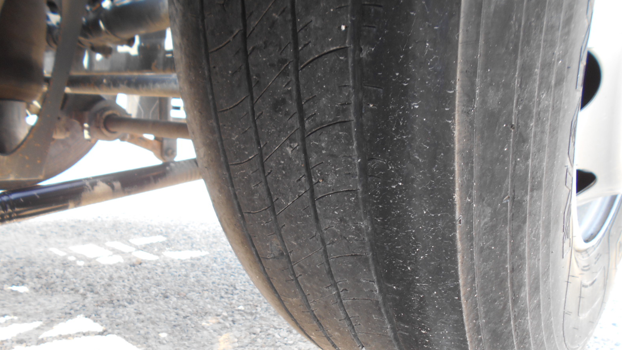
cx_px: 310
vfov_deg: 39.7
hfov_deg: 66.1
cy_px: 230
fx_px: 478
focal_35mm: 29
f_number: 3.2
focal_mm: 4.6
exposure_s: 1/50
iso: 80
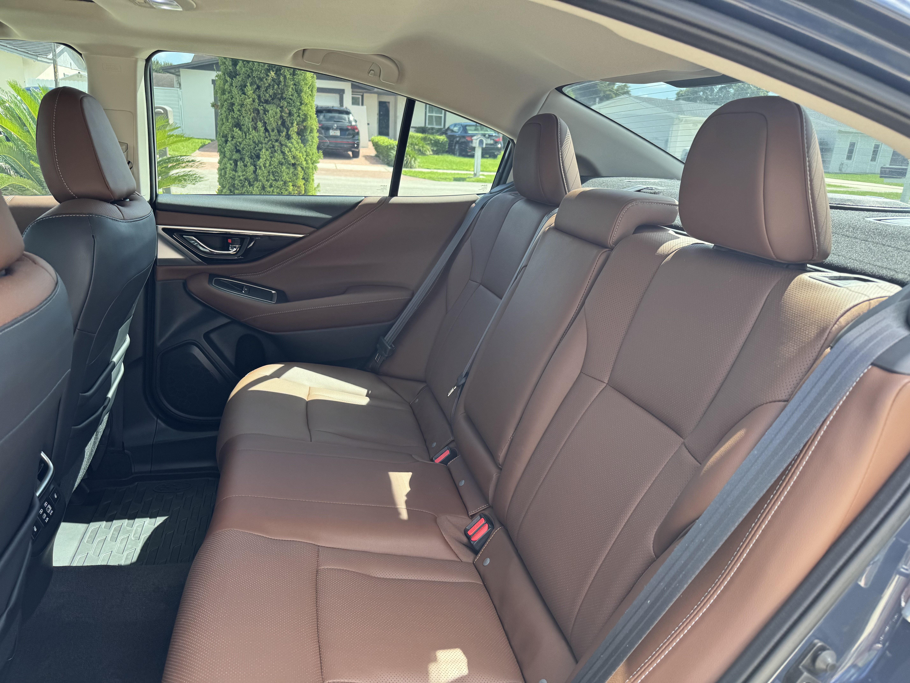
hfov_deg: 71.6
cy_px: 342
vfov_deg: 56.8
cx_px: 455
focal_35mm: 24
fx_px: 631
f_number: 1.78
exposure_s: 1/302
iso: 80
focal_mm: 6.76
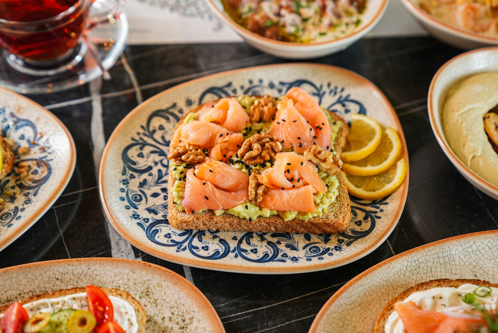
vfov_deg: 21.3
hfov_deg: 31.4
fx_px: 886
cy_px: 163
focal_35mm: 64
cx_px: 257
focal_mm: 62
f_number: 3.2
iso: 500
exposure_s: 1/100
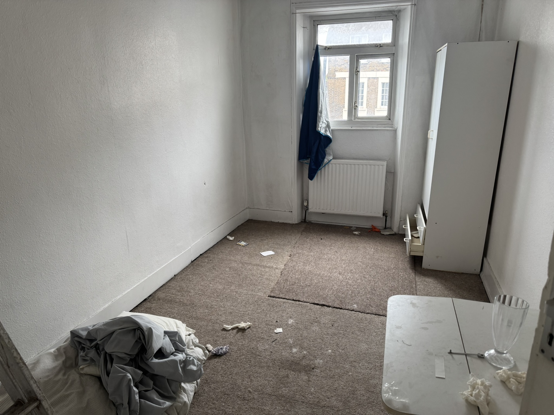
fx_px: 384
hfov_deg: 71.6
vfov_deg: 56.8
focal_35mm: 24
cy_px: 208
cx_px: 277
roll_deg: +1.5
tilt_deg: -15.2
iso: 160
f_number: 1.78
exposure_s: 1/121
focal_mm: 6.76
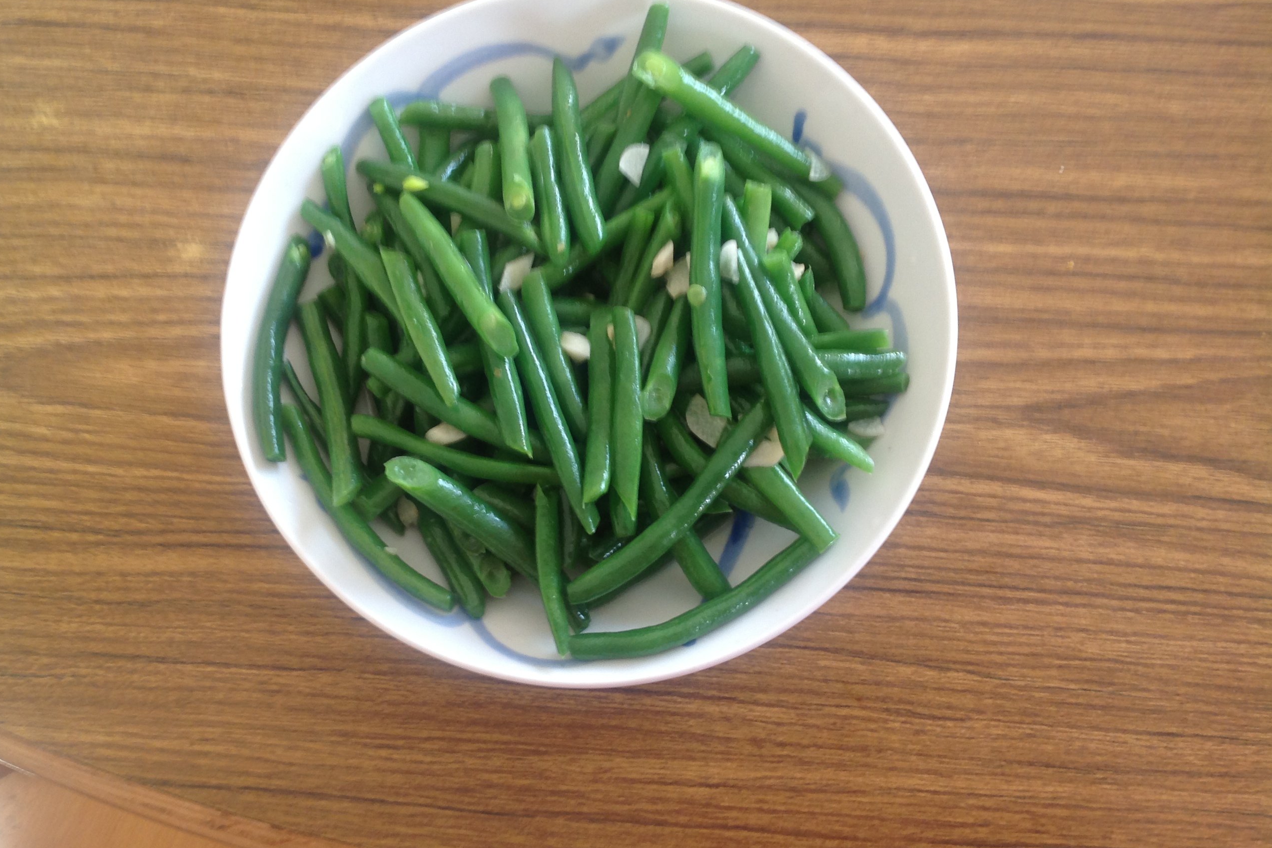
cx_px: 628
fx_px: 1307
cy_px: 400
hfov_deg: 51.9
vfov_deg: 35.9
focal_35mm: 37
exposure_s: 1/20
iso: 50
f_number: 2.4
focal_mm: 4.28
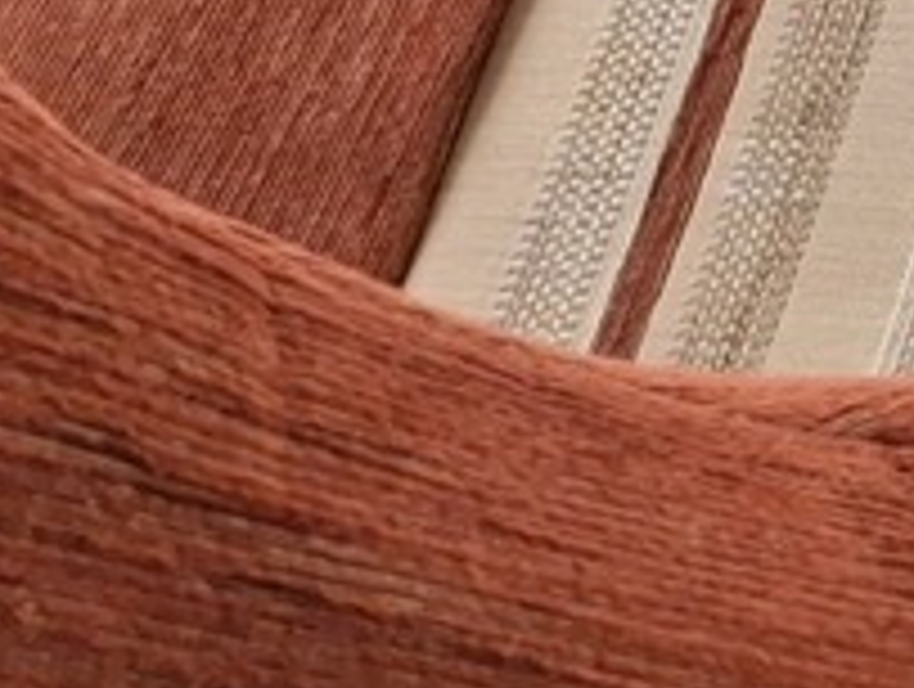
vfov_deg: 7.2
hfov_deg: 8.8
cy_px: -1578
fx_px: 4682
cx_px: 2913
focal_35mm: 177
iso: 40
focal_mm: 4.69
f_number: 1.8
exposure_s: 1/120
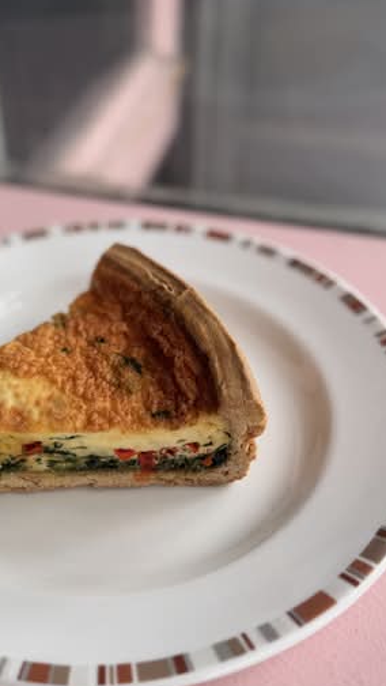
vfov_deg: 52.7
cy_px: 376
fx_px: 691
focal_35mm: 38
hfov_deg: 31.0
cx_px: 124
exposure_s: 1/120
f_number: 1.78
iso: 80
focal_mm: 6.76
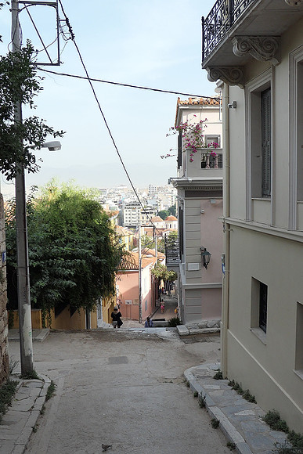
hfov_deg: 36.9
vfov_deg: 53.1
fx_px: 454
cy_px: 227
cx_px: 152
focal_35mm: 36
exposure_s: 1/1000
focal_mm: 8.8
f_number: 3.3
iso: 200
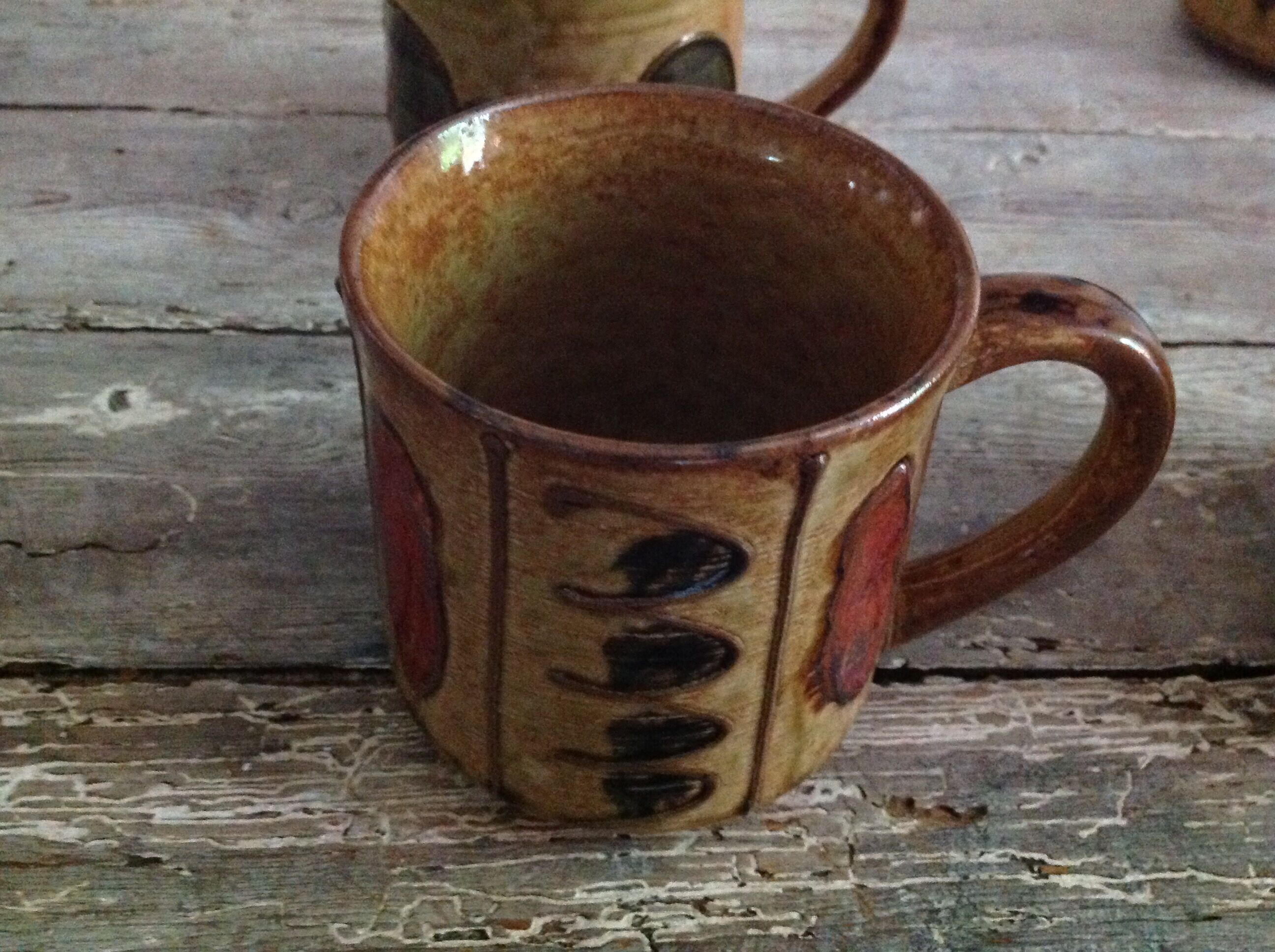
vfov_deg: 40.6
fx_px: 1287
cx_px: 638
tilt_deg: -47.0
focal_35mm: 35
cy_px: 476
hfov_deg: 52.7
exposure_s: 1/15
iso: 800
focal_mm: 4.28
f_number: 2.4
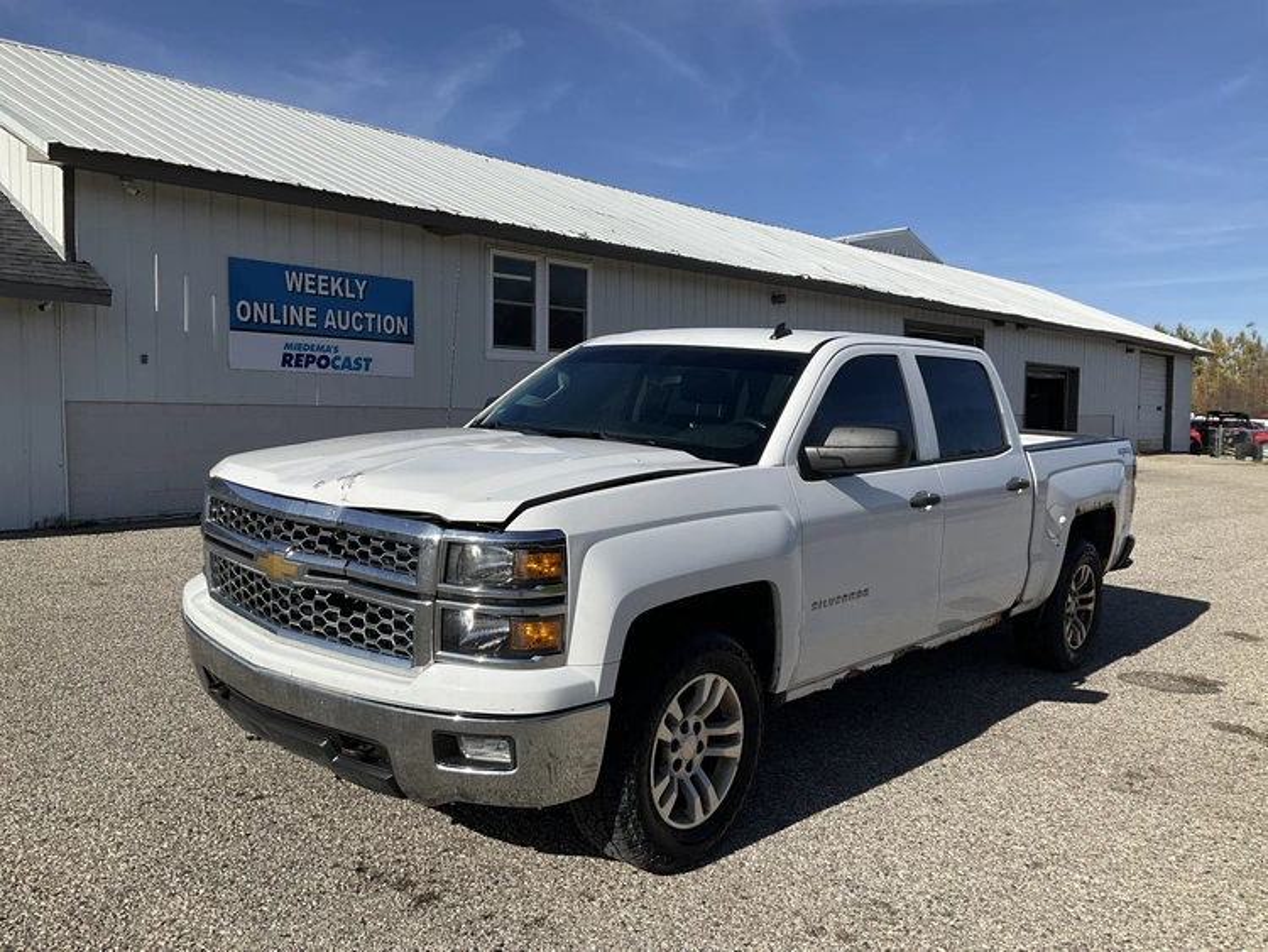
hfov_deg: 61.6
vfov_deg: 48.3
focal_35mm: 29
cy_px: 476
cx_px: 634
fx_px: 1063
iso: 25
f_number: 1.8
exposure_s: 1/2801
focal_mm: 3
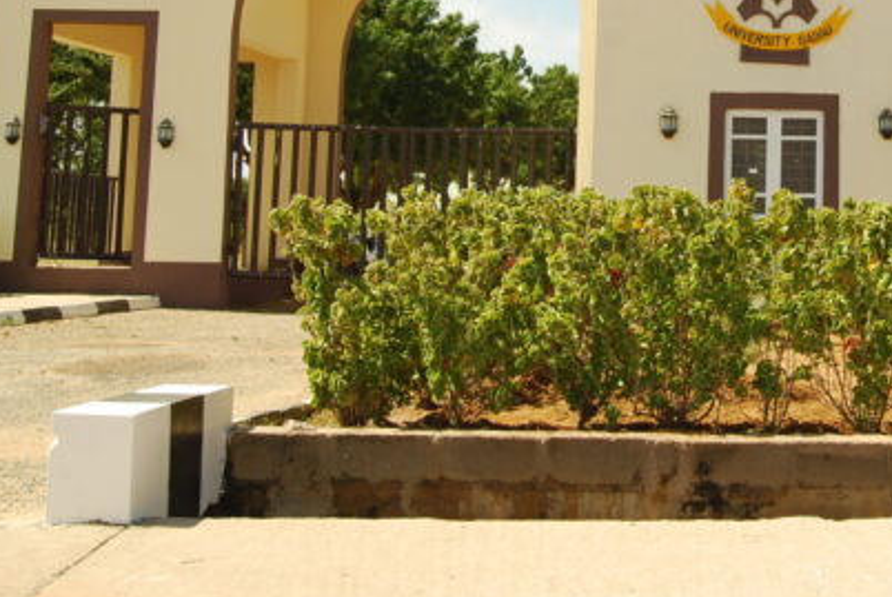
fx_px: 1636
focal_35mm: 66
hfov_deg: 29.5
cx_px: 763
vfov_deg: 20.3
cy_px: 57
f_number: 10
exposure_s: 1/200
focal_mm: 23
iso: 200
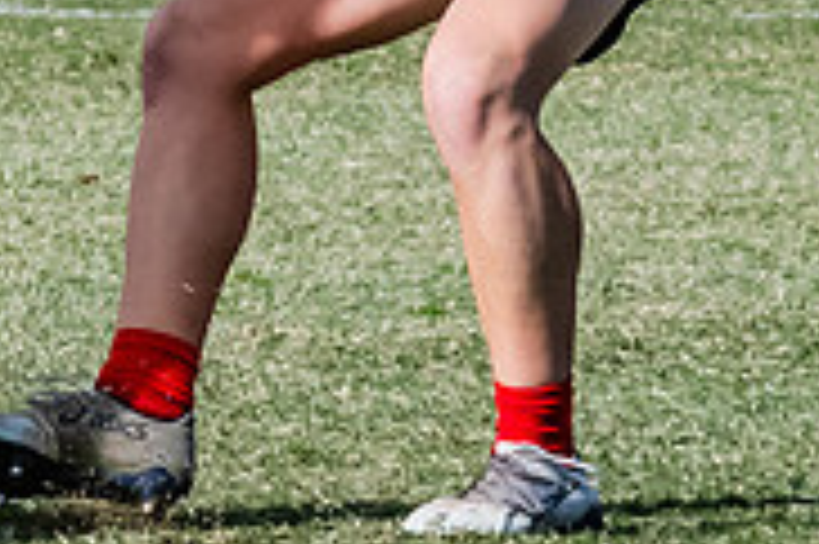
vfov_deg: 1.0
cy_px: -197
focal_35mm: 1390
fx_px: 31593
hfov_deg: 1.5
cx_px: 423
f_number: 10
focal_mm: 170
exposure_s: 1/1600
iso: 800
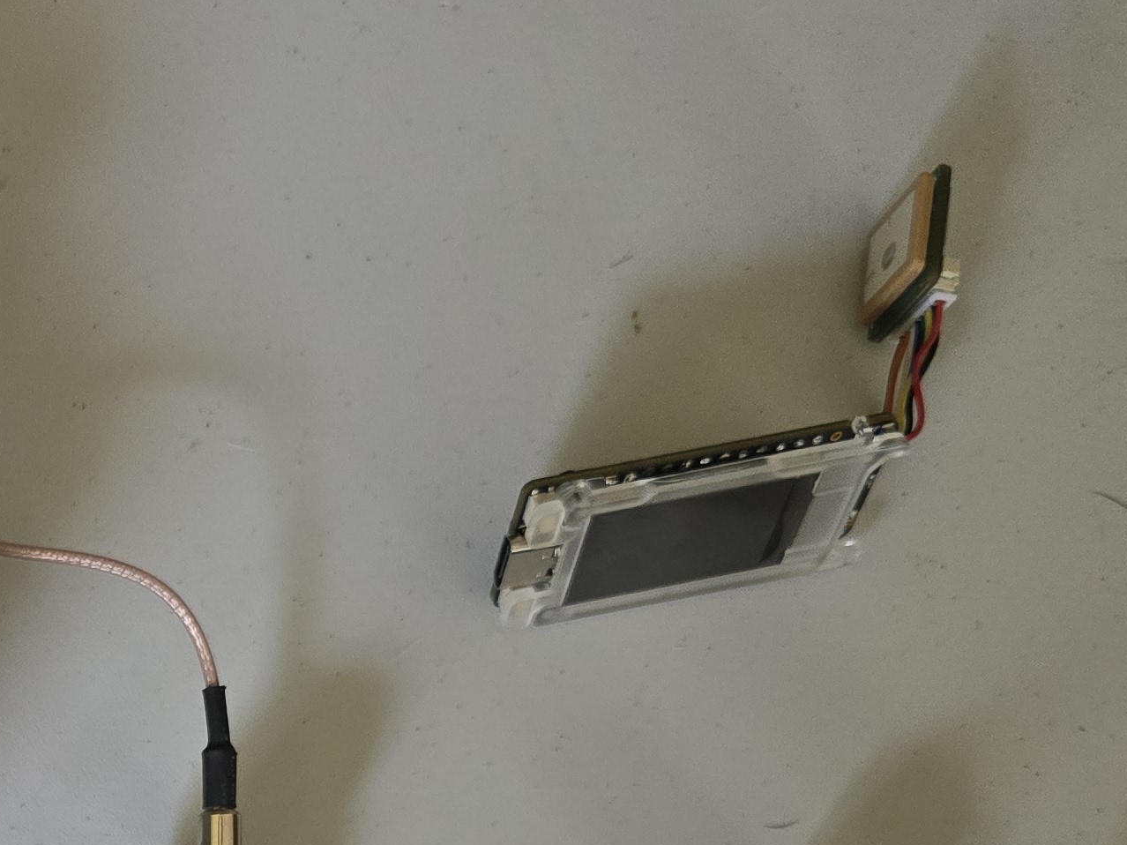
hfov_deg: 24.5
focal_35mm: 72
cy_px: 1248
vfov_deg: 18.3
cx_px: -225
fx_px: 2344
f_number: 1.7
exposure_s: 1/120
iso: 400
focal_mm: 6.3
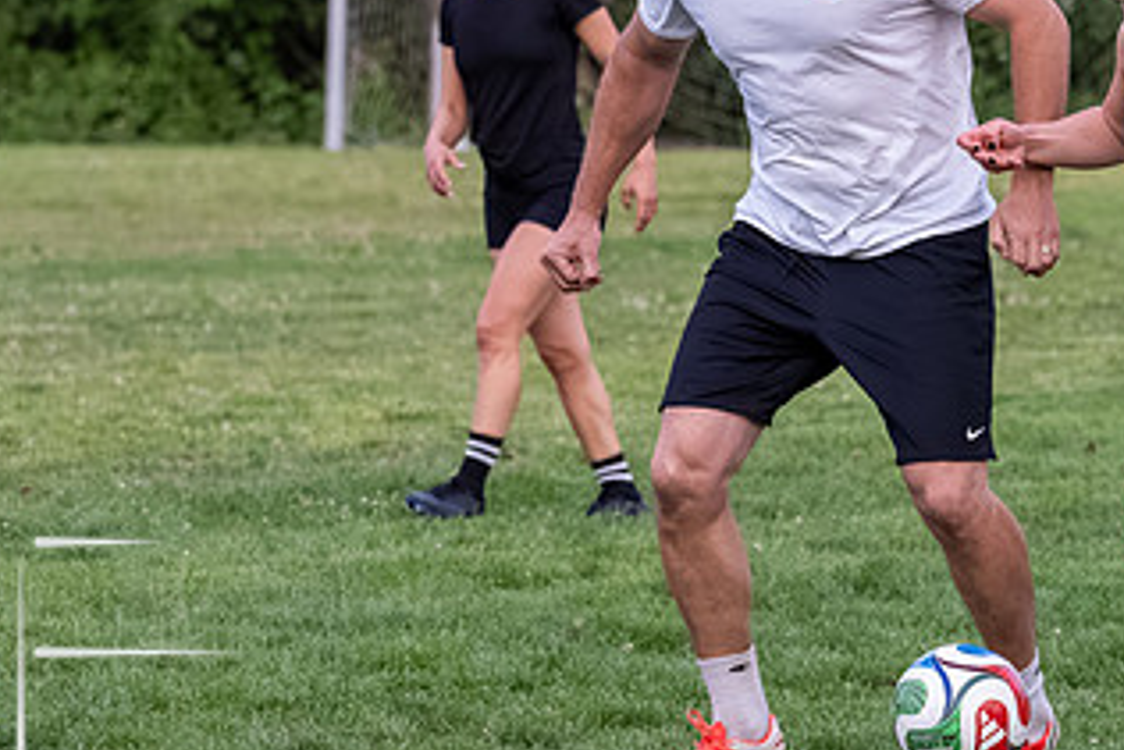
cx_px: 868
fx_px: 17866
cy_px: 151
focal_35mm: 572
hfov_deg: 3.6
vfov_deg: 2.4
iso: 4000
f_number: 5
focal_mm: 150
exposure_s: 1/1000
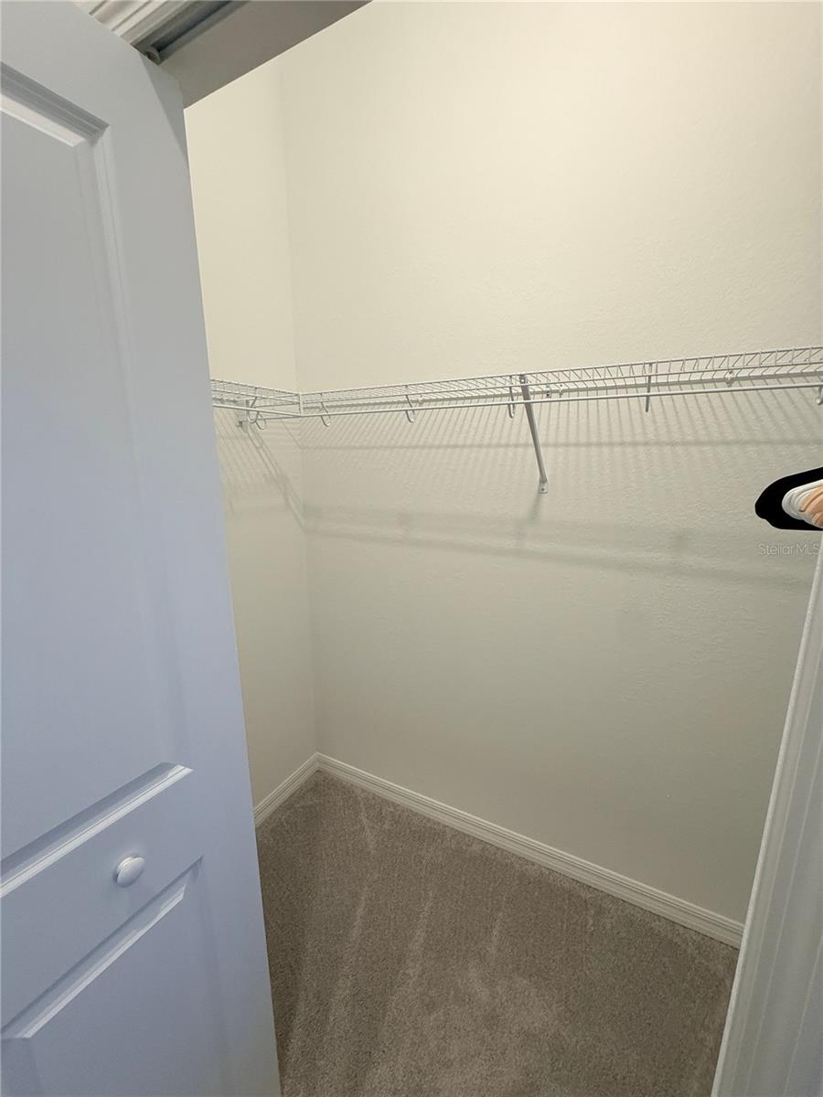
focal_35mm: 14
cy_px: 548
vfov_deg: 102.1
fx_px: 444
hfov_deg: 85.7
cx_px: 412
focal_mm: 2.22
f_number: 2.2
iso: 200
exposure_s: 1/120
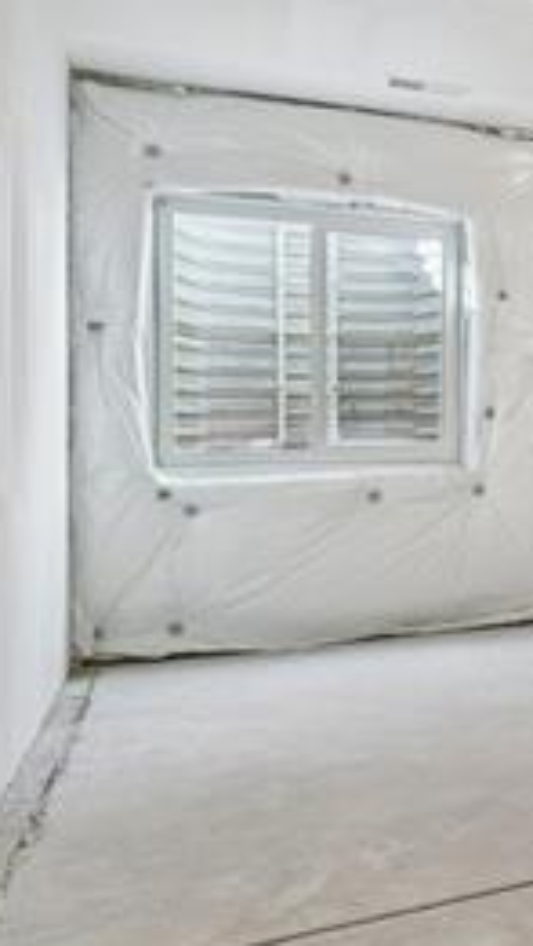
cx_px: 1139
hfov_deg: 17.3
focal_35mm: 42
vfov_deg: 48.0
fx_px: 1061
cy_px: 424
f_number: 8
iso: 800
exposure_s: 1/15
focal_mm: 11
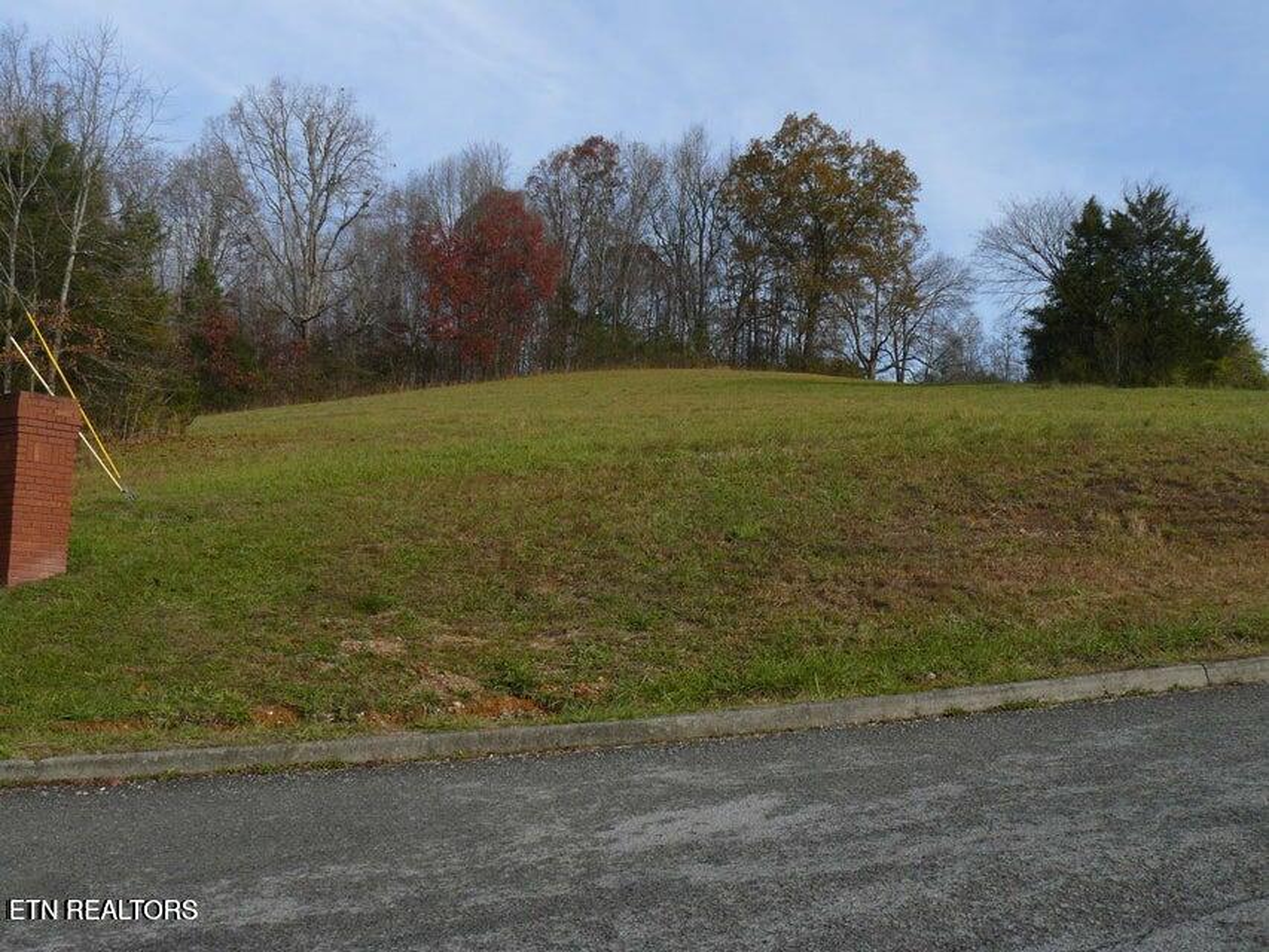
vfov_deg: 39.7
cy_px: 476
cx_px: 634
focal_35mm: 36
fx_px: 1320
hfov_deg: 51.3
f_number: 5.6
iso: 100
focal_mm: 6
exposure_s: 1/400
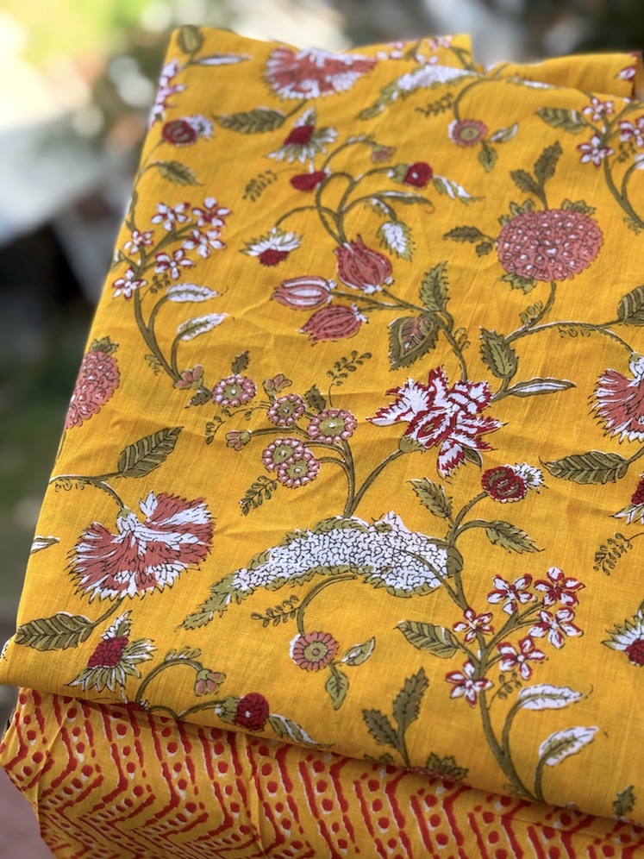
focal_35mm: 48
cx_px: 322
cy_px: 430
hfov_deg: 30.3
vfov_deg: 39.7
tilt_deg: -60.3
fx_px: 1191
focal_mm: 6.76
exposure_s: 1/1059
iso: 64
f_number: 1.78
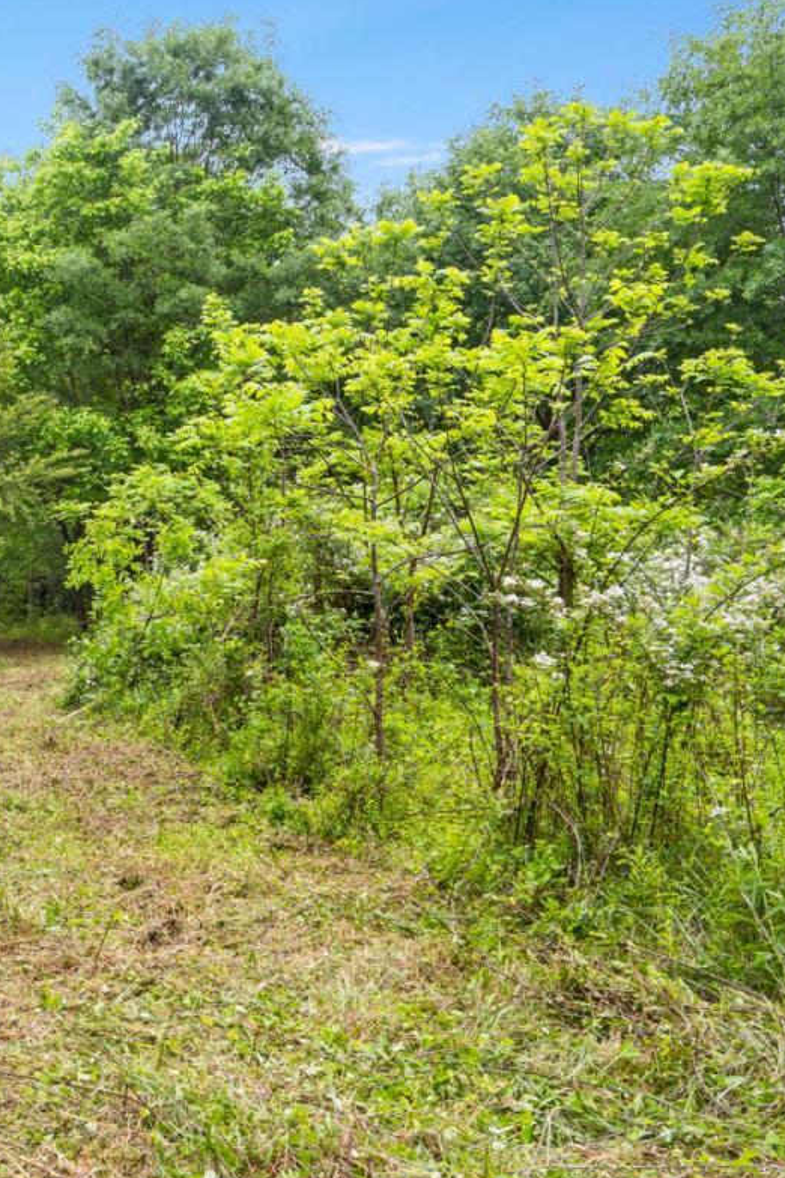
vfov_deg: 42.7
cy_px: 594
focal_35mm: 46
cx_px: 44
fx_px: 1504
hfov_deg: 27.9
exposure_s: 1/125
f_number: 8
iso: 500
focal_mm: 30
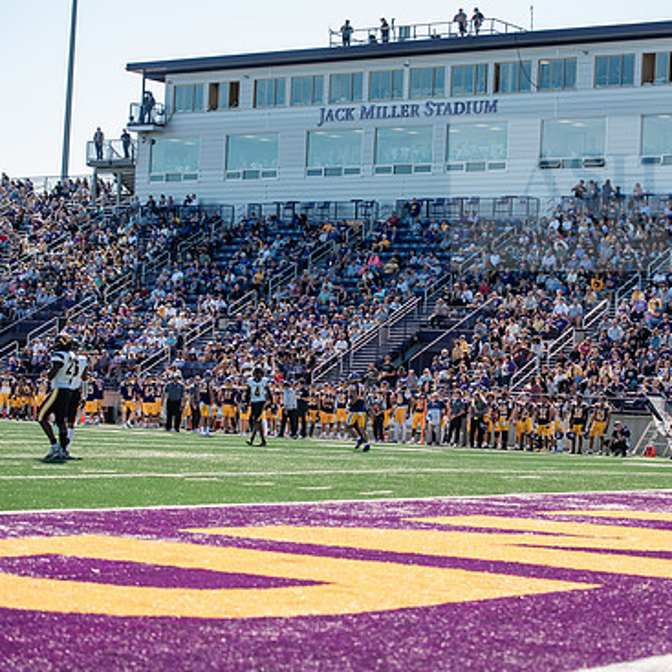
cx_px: 396
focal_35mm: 94
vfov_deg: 18.5
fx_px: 2065
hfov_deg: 18.5
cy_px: 340
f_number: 3.5
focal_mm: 70
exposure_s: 1/640
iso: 100
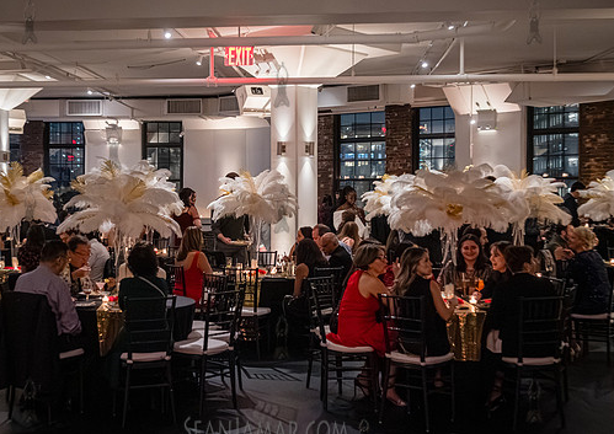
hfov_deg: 36.1
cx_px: 256
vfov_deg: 26.1
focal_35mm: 54
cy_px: 210
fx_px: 939
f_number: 3.2
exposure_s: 1/200
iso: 12800
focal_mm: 44
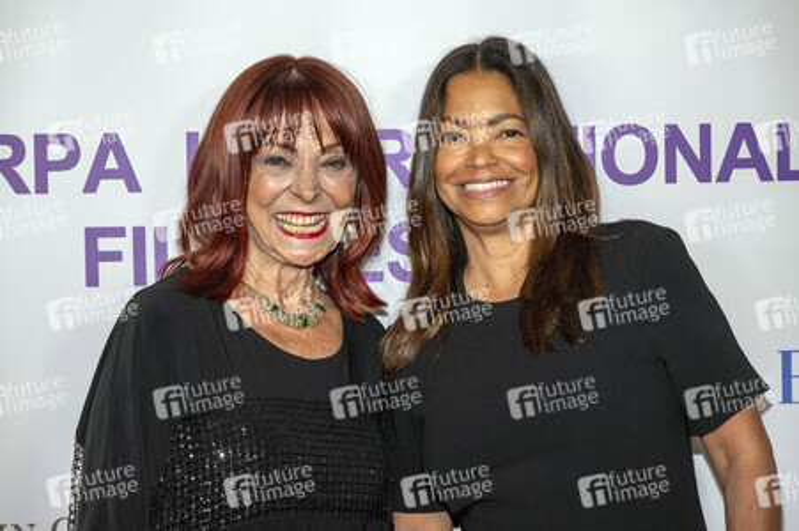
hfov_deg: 22.4
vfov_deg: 15.0
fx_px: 2018
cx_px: 400
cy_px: 266
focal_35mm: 91
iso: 800
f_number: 6.3
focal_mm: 91
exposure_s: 1/200
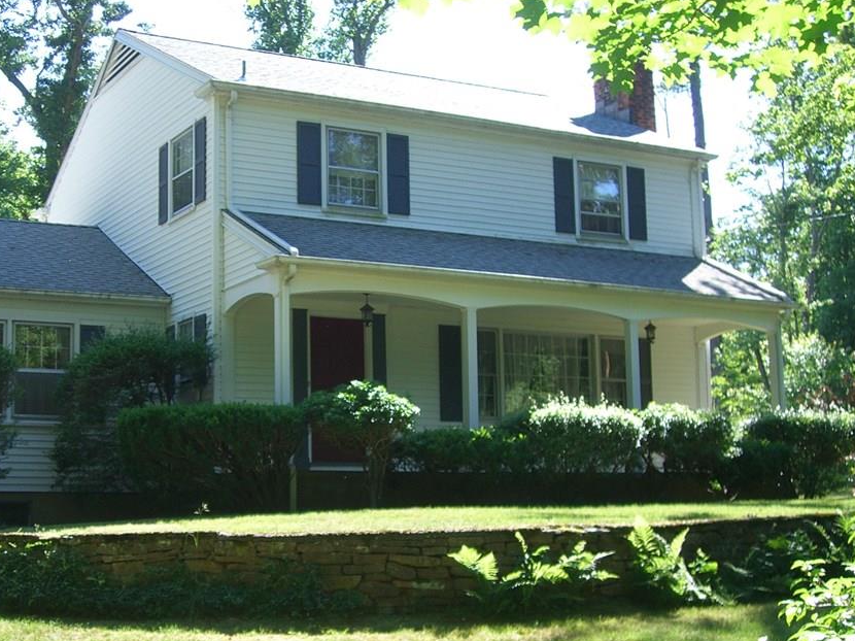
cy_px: 326
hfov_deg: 33.2
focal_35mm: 58
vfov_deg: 25.2
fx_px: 1432
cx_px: 353
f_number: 3
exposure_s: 1/200
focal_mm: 7.6
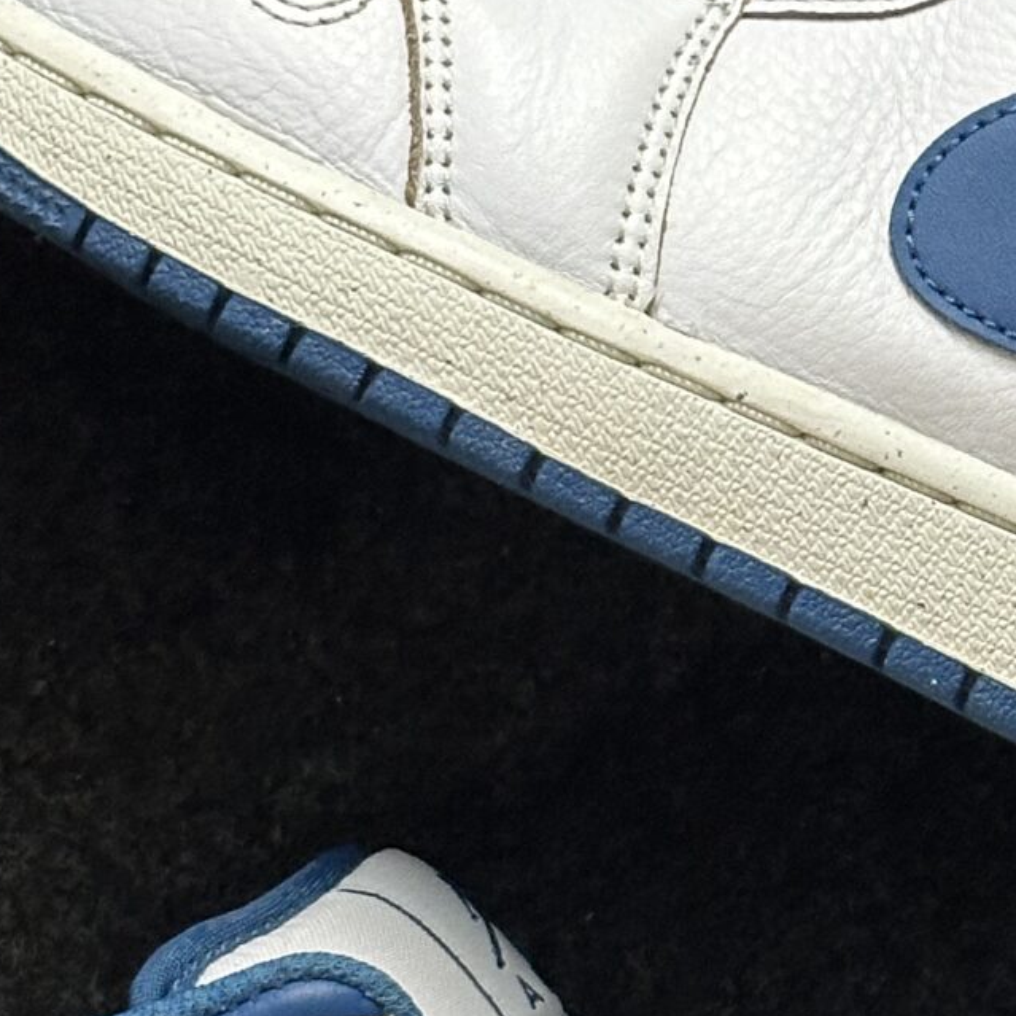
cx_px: 867
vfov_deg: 10.2
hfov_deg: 10.2
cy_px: 921
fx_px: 5645
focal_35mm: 170
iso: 200
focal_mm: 6.86
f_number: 1.78
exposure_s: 1/53
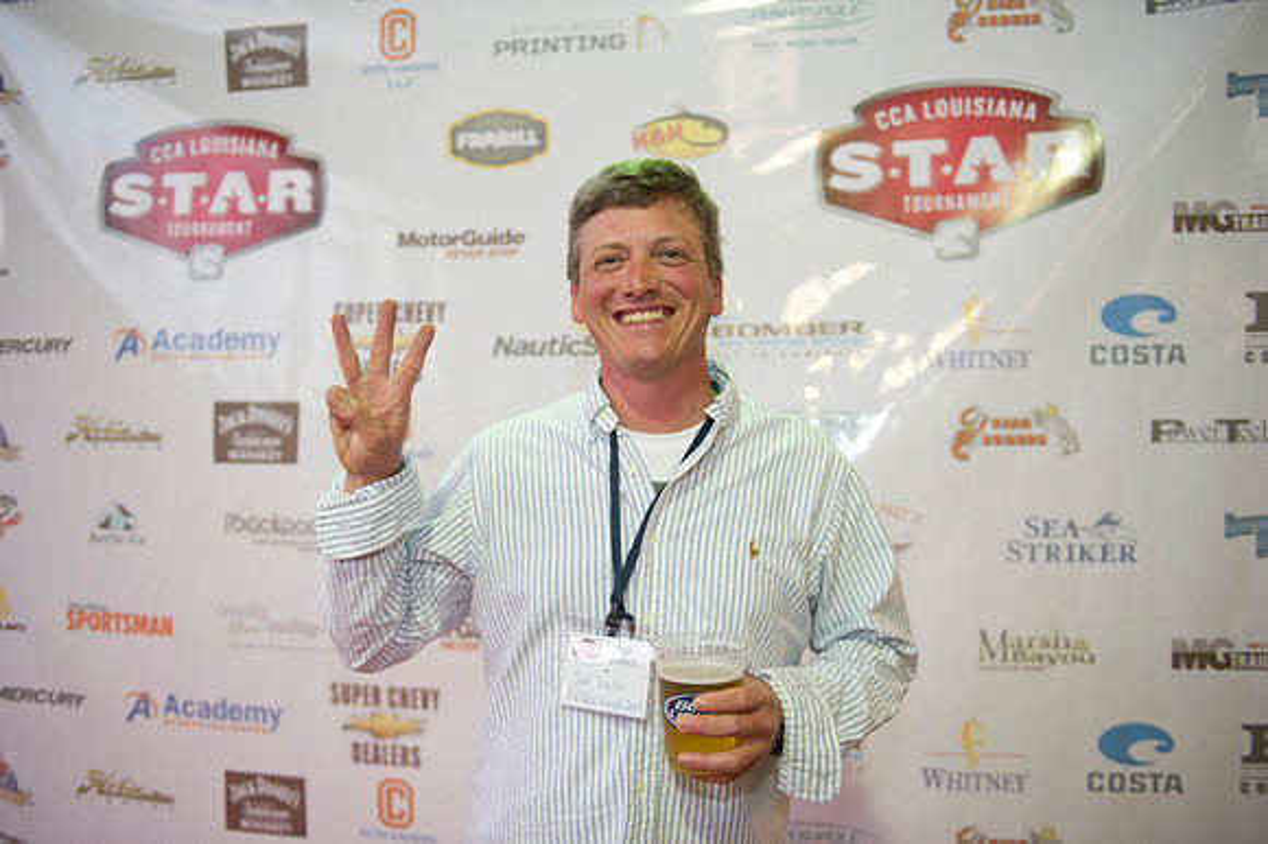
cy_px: 422
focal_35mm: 29
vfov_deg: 44.9
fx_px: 1021
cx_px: 634
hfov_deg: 63.7
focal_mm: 29
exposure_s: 1/80
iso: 1000
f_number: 2.8
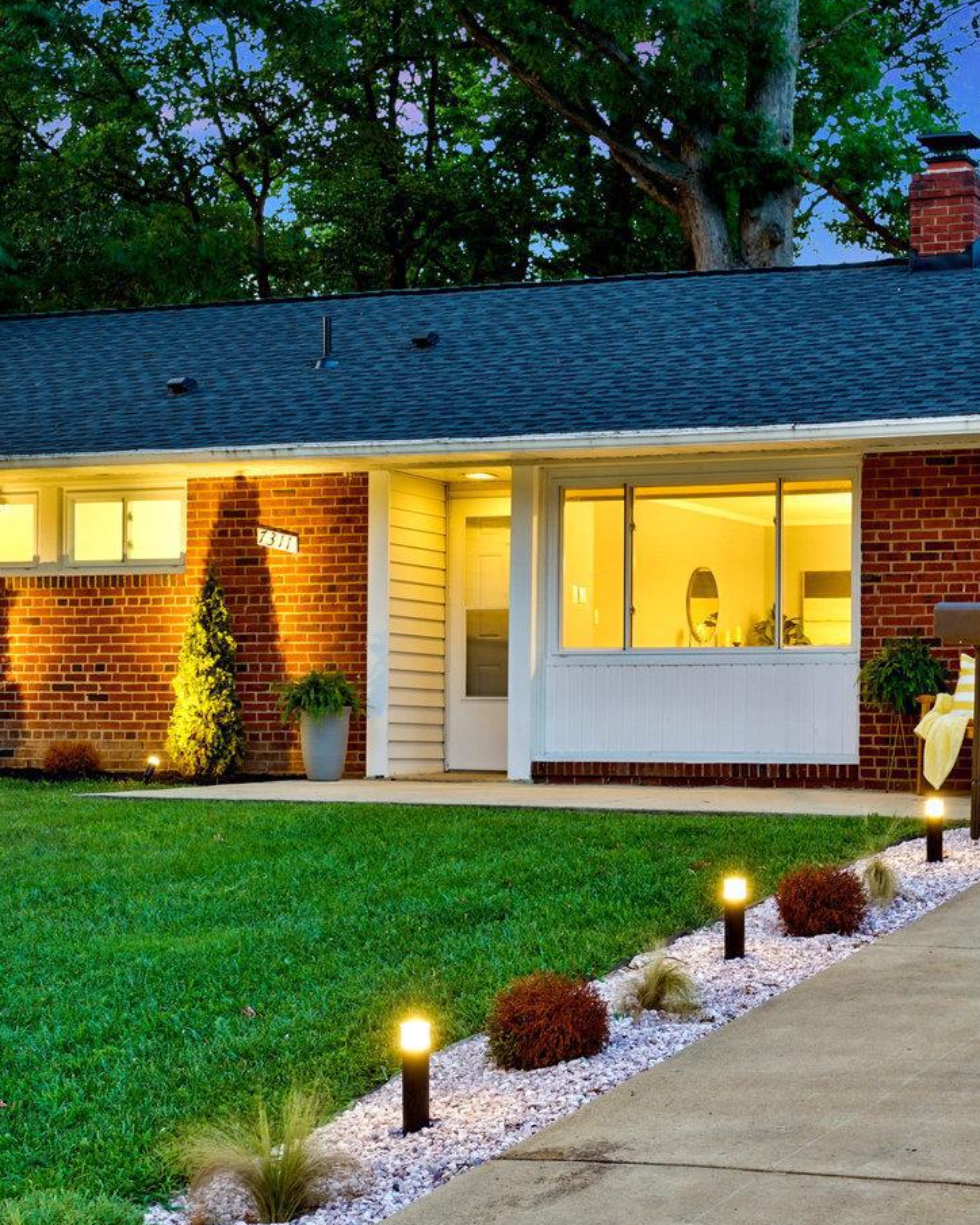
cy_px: 692
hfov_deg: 22.2
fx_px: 2465
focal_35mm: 68
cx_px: 751
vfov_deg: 27.9
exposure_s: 1/2.5
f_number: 8
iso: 400
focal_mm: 32
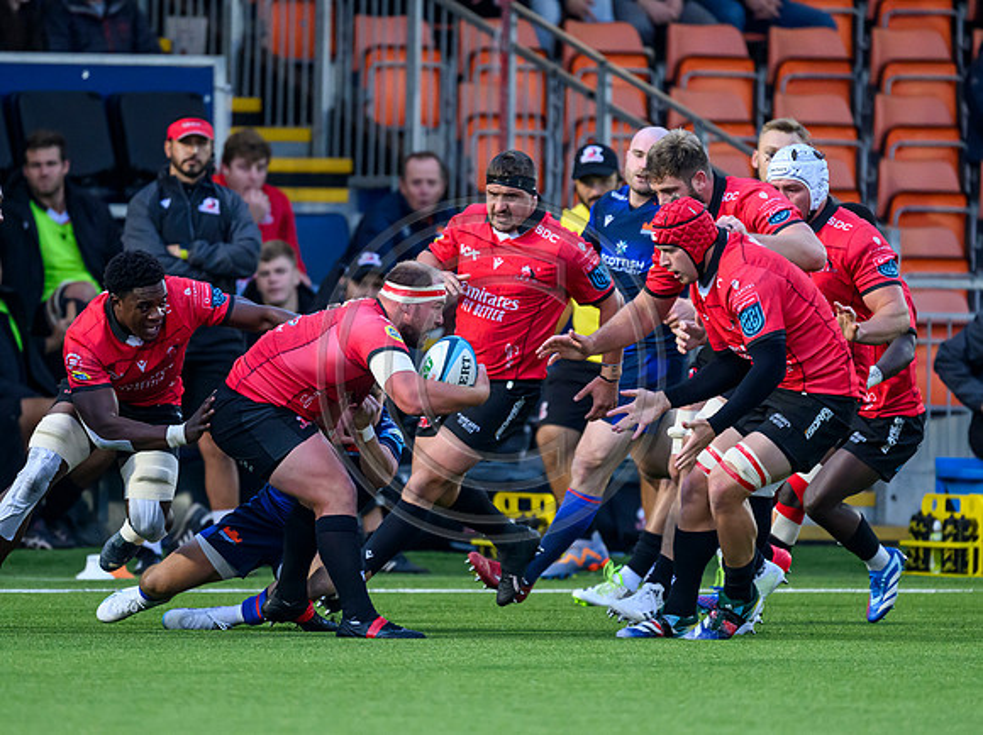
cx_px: 388
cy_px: 339
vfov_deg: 1.9
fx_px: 22468
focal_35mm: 792
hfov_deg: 2.5
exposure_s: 1/1000
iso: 4000
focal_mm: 560
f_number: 4
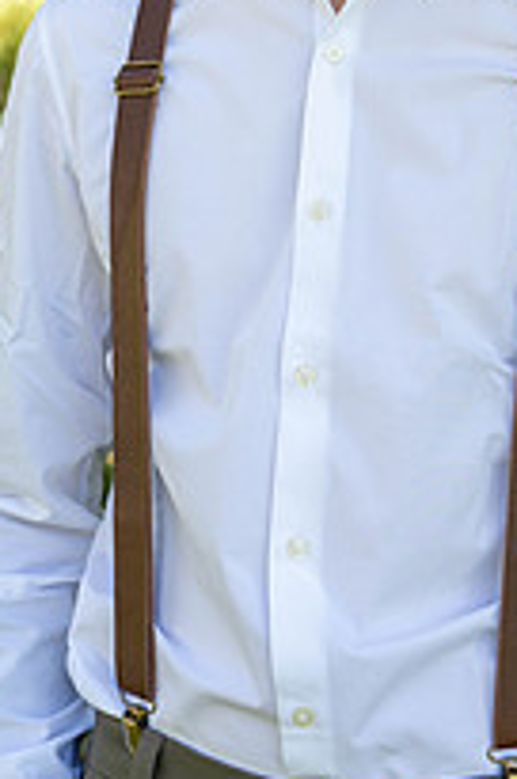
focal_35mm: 79
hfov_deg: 17.2
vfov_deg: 25.1
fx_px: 1707
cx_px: 310
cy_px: 103
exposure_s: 1/250
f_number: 4
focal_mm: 36
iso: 220
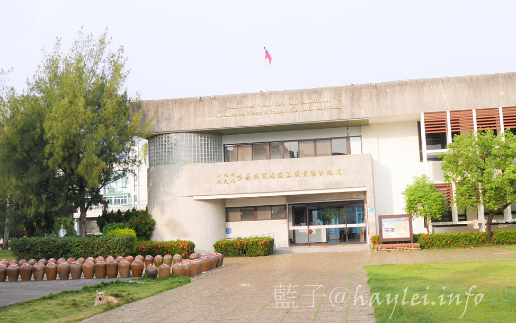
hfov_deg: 52.7
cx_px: 258
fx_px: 520
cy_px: 127
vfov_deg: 34.3
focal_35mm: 37
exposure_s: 1/250
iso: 200
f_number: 5.6
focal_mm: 17
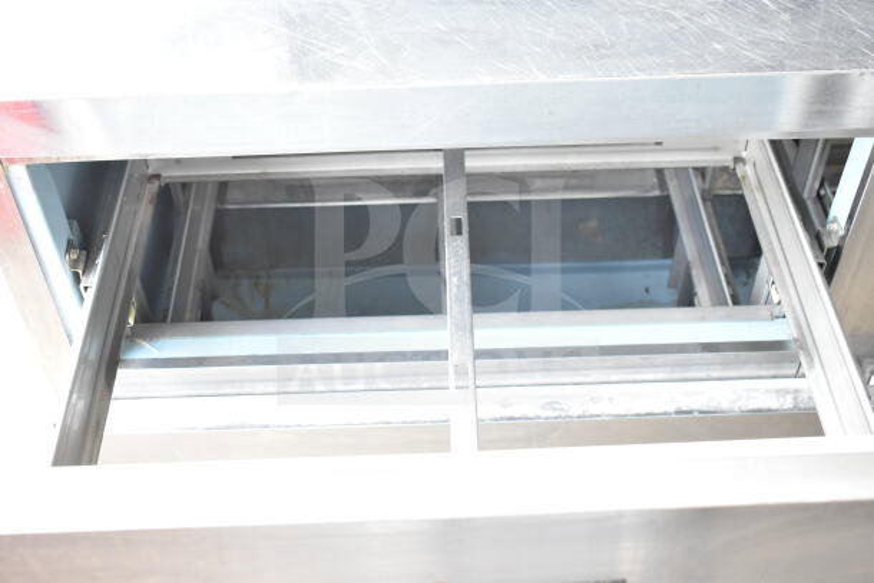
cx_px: 437
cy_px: 292
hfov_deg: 43.6
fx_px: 1093
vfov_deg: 29.9
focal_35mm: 45
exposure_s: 1/80
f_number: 4.2
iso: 1600
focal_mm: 30
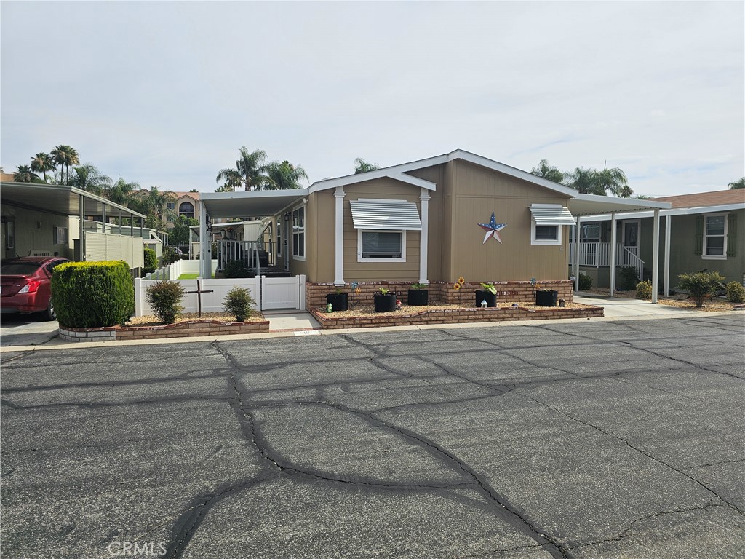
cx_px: 372
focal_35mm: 23
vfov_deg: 58.9
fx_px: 495
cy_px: 280
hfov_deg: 73.9
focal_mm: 6.3
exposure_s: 1/1262
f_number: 1.7
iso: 10
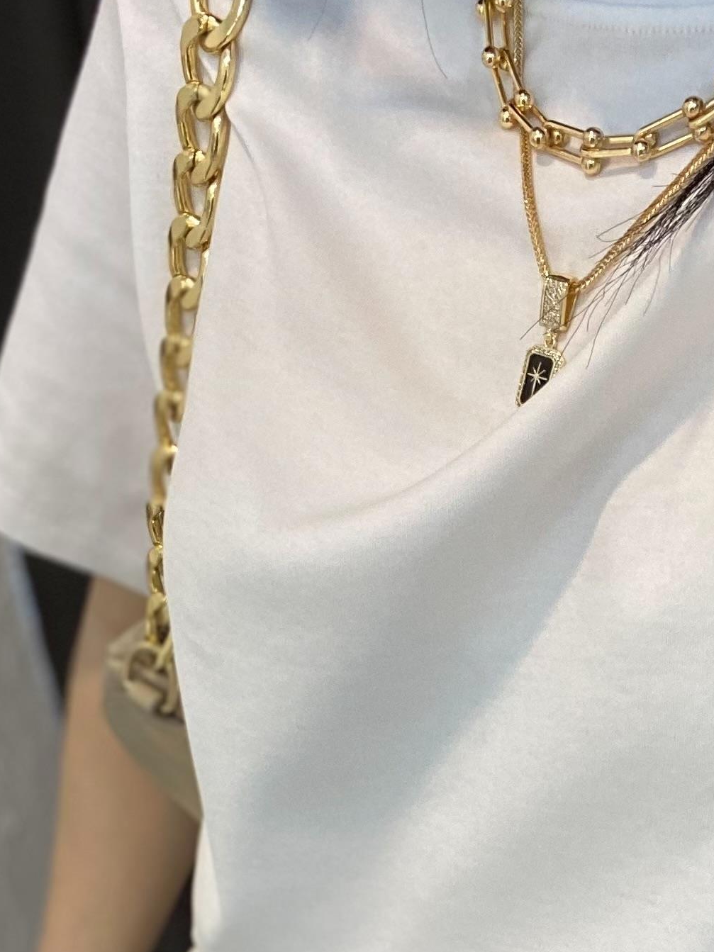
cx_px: 462
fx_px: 1898
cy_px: 1053
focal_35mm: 69
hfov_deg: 21.2
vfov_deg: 26.0
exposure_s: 1/50
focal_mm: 2.71
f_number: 2.2
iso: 50
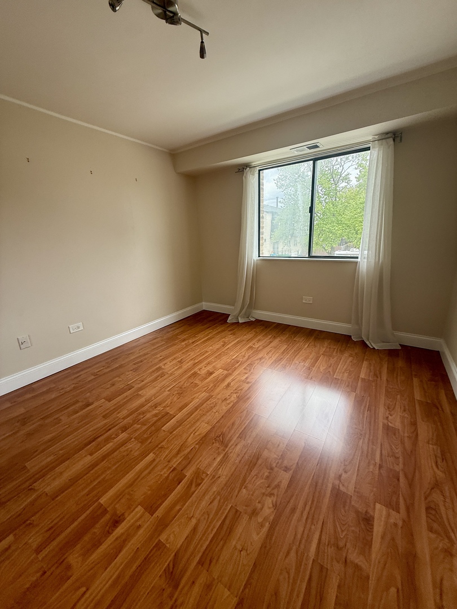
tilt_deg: -15.7
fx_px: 246
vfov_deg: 102.1
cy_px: 304
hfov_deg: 85.7
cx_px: 228
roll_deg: +2.9
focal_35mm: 14
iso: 64
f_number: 2.2
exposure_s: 1/135
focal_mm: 2.22
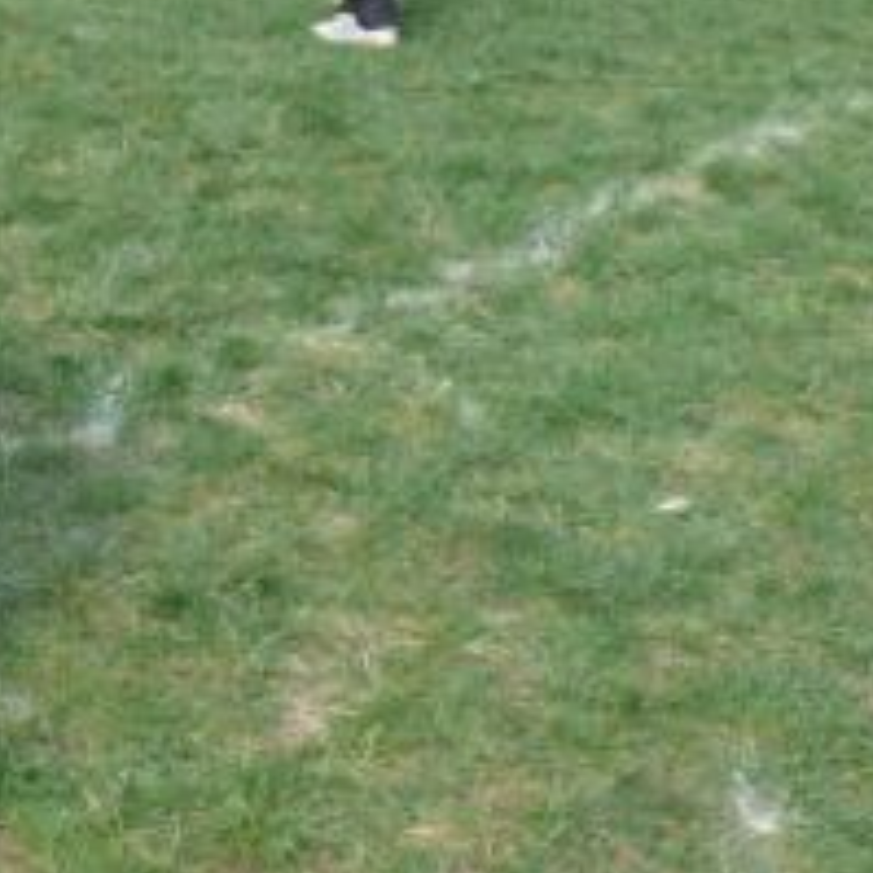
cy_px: 395
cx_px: -123
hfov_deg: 19.0
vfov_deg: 19.9
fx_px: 2482
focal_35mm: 87
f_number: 5.6
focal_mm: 7.4
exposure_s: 1/200
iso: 100
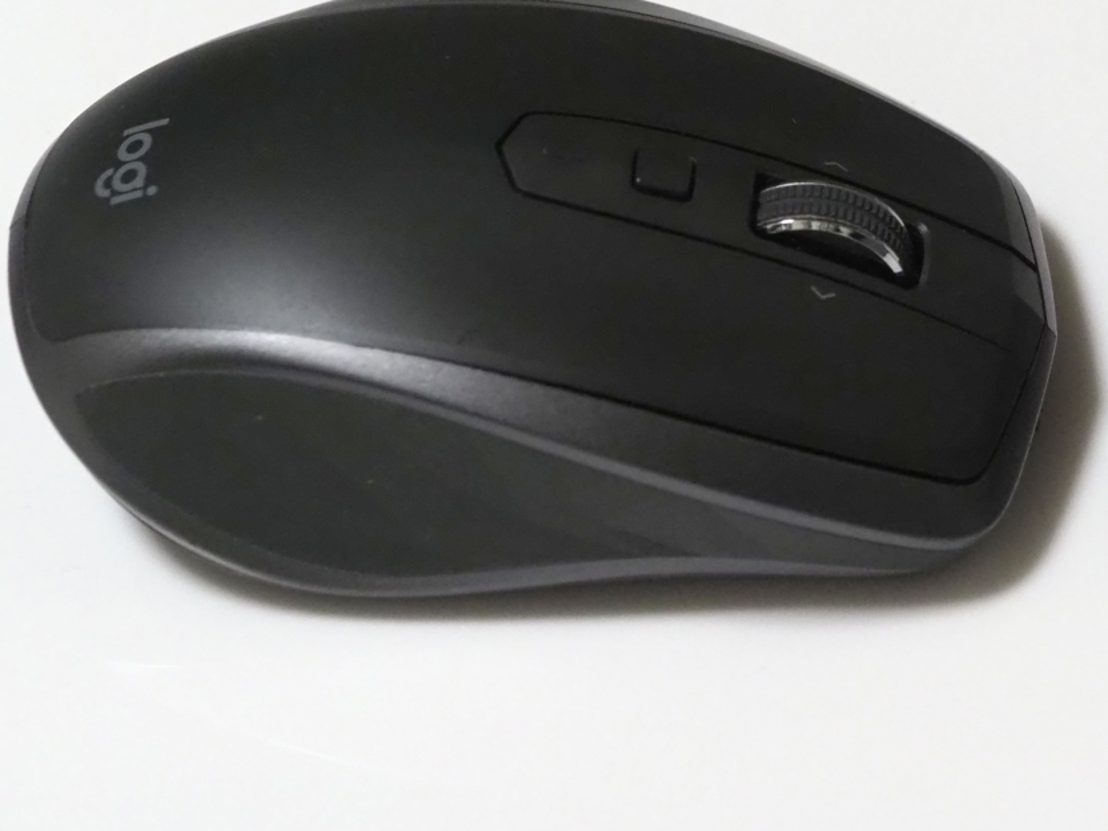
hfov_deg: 7.1
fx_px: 8866
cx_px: 1223
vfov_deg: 5.4
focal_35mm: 277
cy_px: 105
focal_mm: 60
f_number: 4
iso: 2000
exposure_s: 1/125
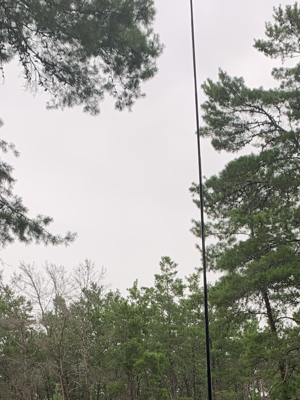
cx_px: 178
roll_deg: -0.3
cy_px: 443
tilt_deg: +3.6
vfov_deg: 26.6
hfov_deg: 21.9
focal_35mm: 67
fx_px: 775
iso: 32
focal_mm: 4.25
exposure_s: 1/121
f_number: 1.8
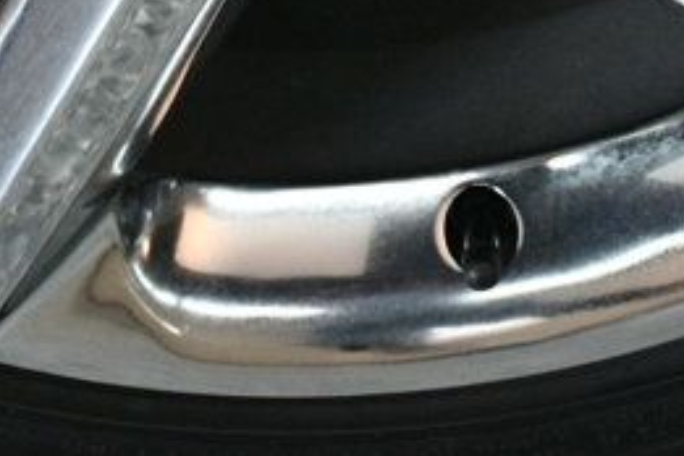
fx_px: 5358
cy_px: -422
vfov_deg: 4.8
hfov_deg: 7.3
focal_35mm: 282
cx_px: 291
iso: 1400
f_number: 4.5
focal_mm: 48
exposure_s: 1/125
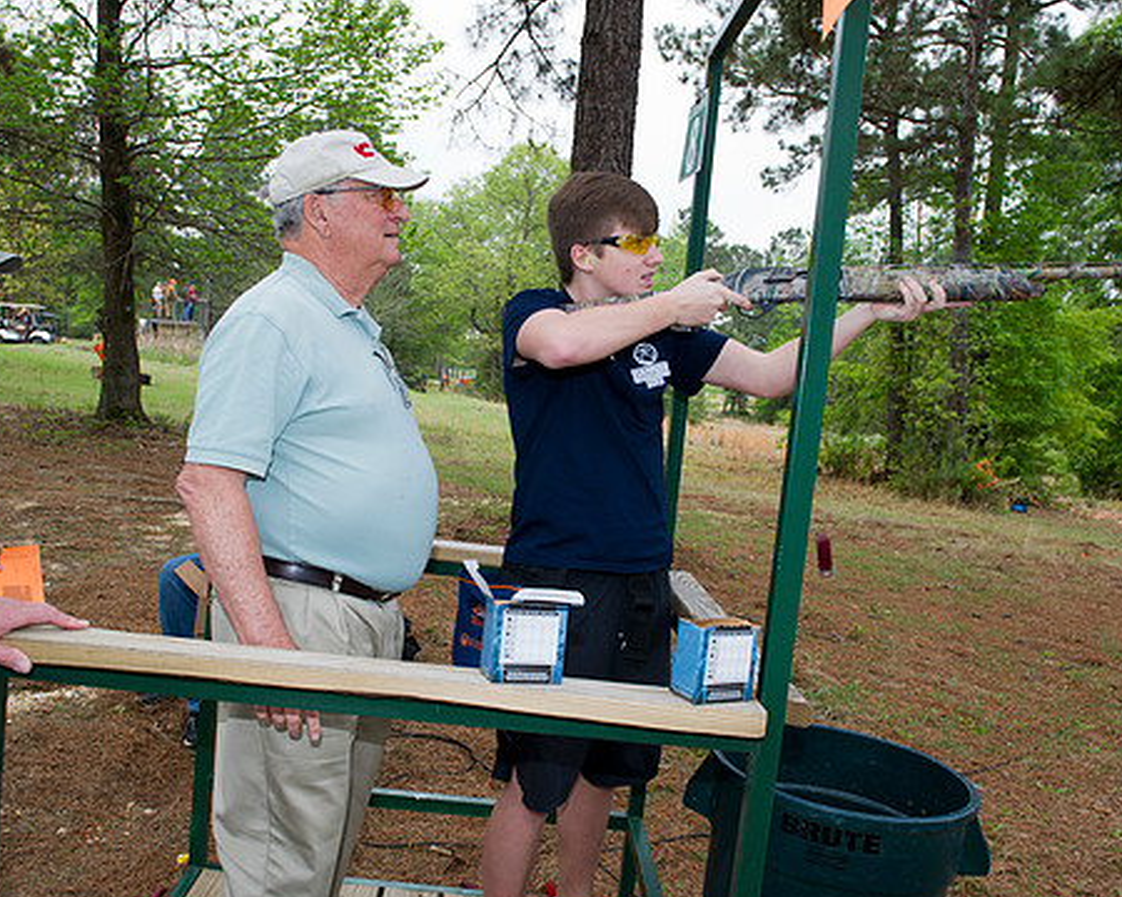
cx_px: 568
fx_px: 963
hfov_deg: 60.4
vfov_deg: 50.0
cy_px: 456
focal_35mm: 29
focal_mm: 24
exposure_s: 1/200
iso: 320
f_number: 5.6
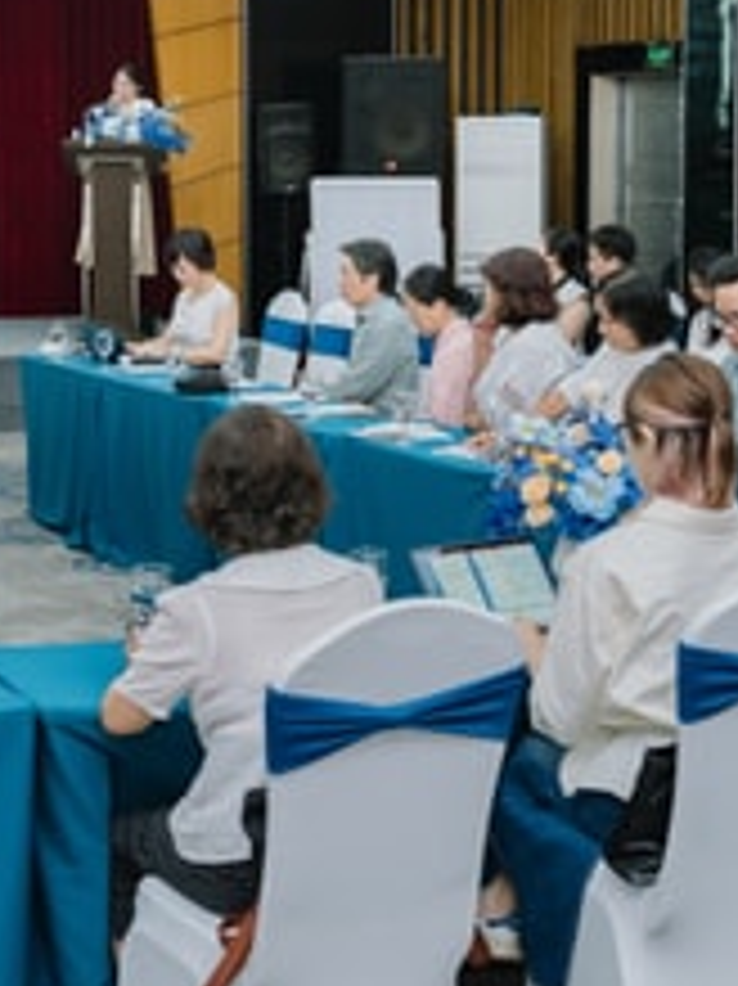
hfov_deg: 19.2
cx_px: 135
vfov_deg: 25.5
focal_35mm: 76
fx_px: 2162
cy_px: 311
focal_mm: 32
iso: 1000
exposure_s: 1/100
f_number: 4
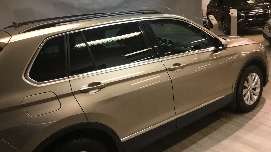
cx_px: 135
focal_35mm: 34
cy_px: 55
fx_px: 244
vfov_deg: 34.5
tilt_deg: -12.4
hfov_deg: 58.0
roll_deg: +7.2
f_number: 2.4
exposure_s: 1/33
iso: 50
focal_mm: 3.3
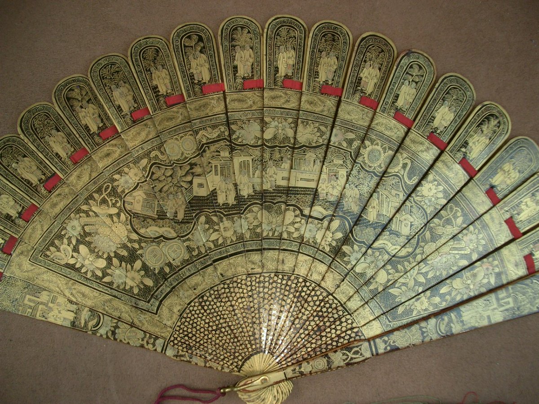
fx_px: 545
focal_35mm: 35
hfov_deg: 52.6
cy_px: 202
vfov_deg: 40.7
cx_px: 270
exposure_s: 1/60
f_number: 2.6
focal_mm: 5.8
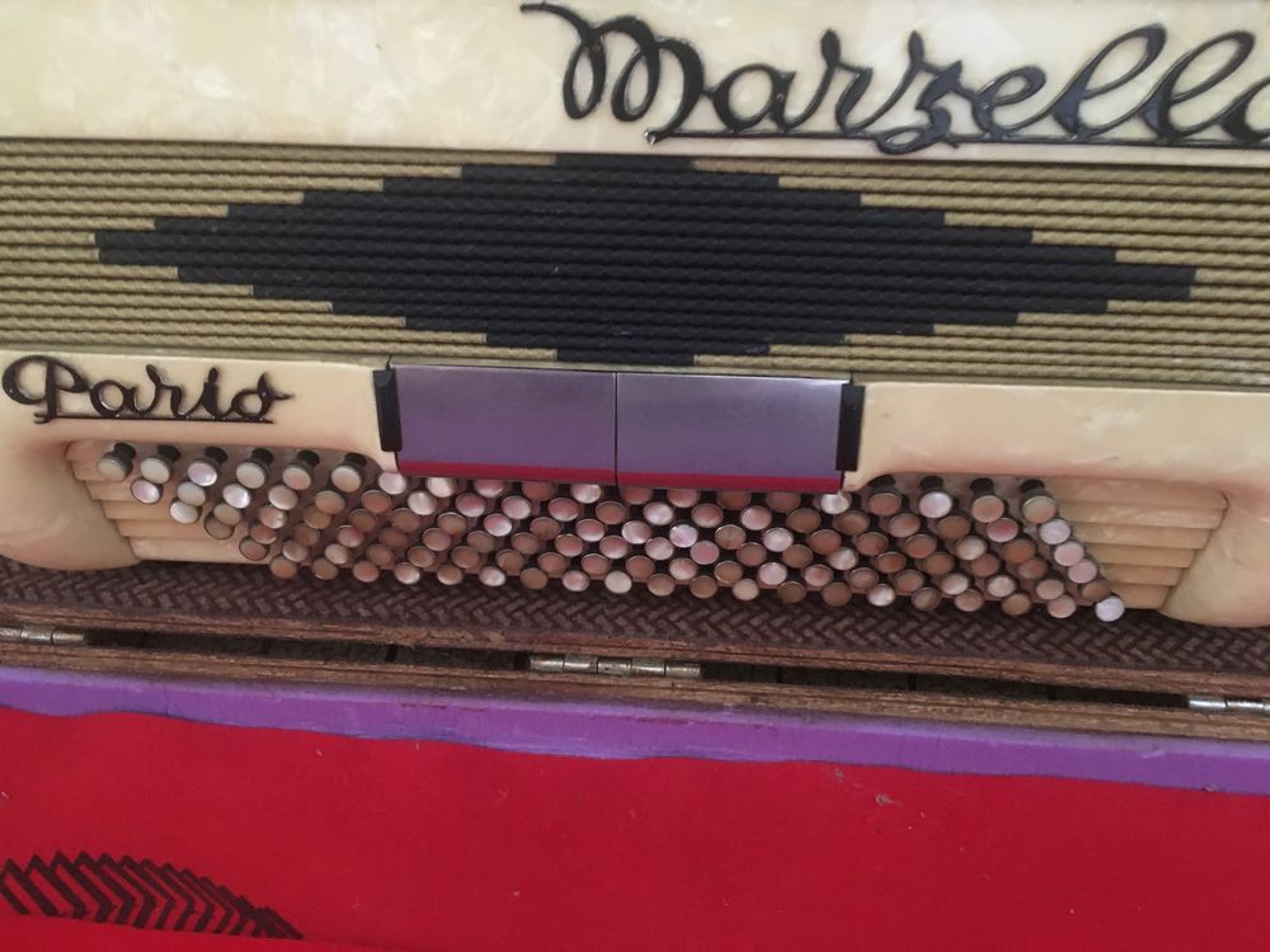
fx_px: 1064
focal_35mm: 29
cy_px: 476
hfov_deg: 61.7
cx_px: 635
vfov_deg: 48.2
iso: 400
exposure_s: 1/17
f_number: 2.2
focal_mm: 4.15
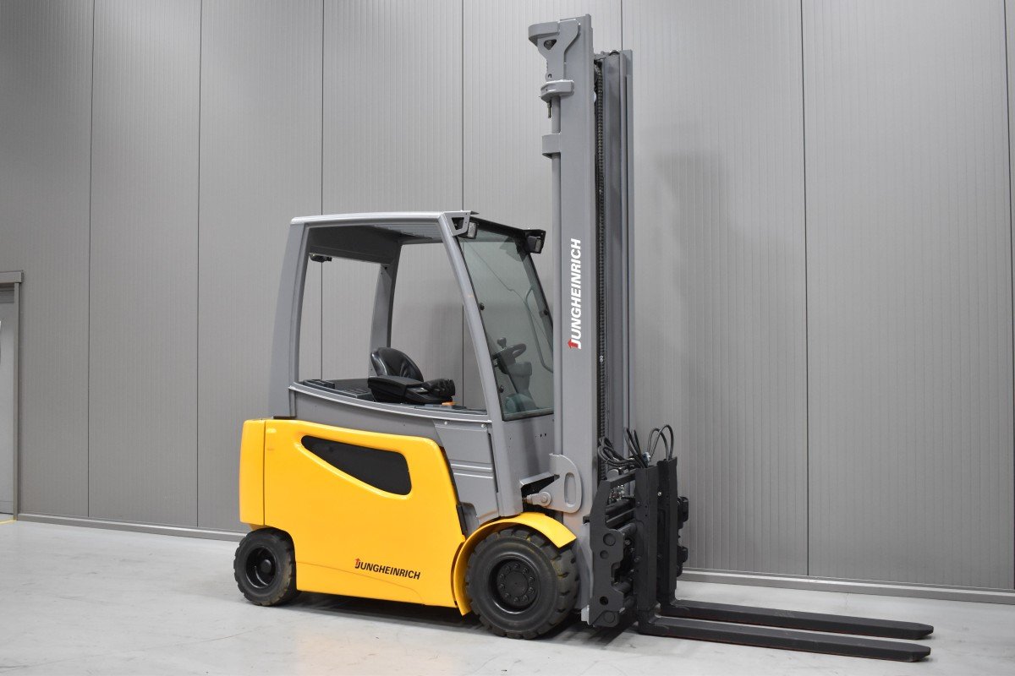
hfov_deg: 53.1
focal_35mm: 36
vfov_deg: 36.9
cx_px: 508
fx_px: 1015
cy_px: 338
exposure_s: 1/40
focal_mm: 24
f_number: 5
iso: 1250
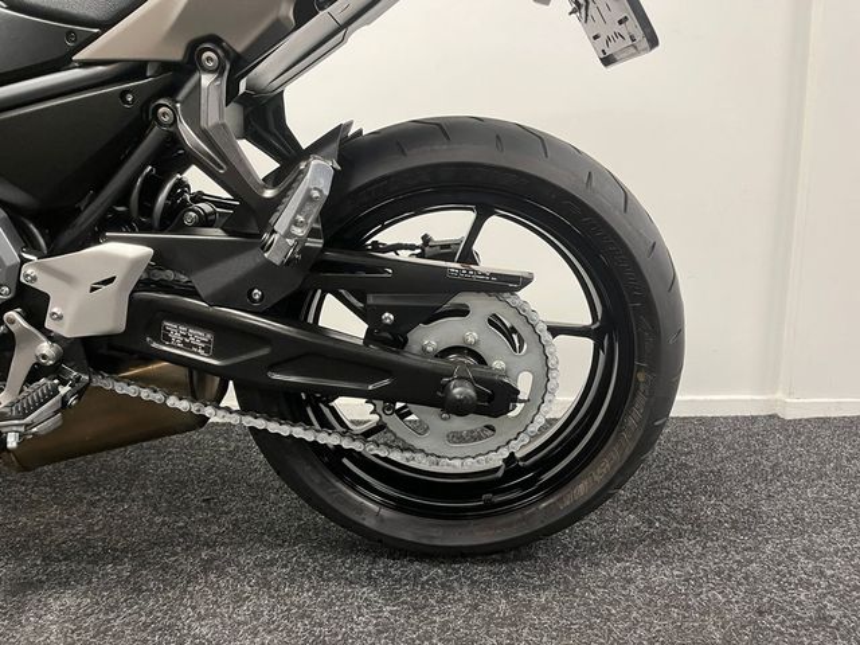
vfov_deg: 53.1
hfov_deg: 67.3
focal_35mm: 26
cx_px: 430
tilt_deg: -9.9
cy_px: 322
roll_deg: +1.7
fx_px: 646
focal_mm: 5.1
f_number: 1.6
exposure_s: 1/50
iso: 200
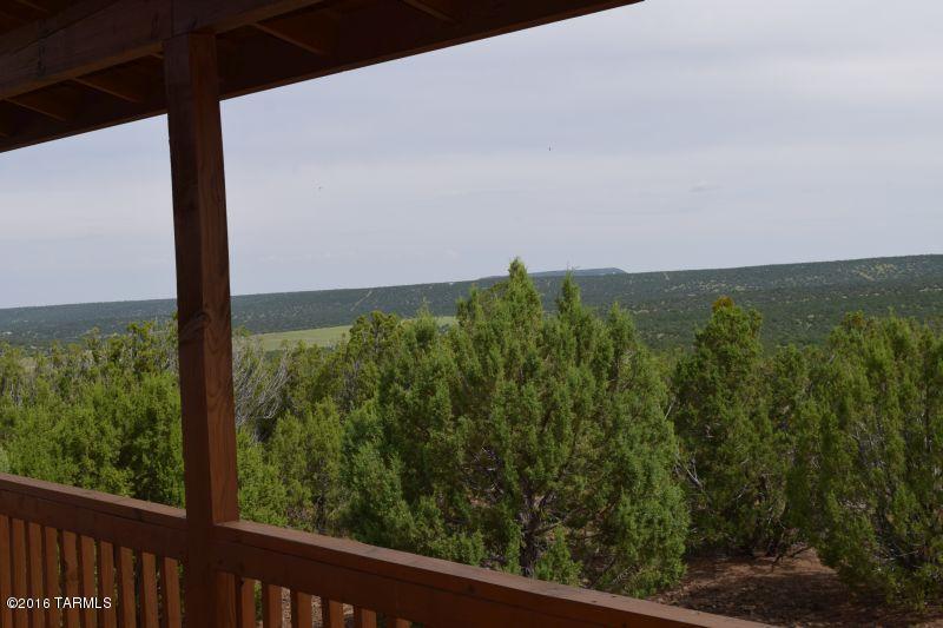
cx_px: 472
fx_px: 1414
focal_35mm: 54
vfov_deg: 25.0
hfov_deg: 36.9
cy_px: 314
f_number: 11
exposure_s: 1/200
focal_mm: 36
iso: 100
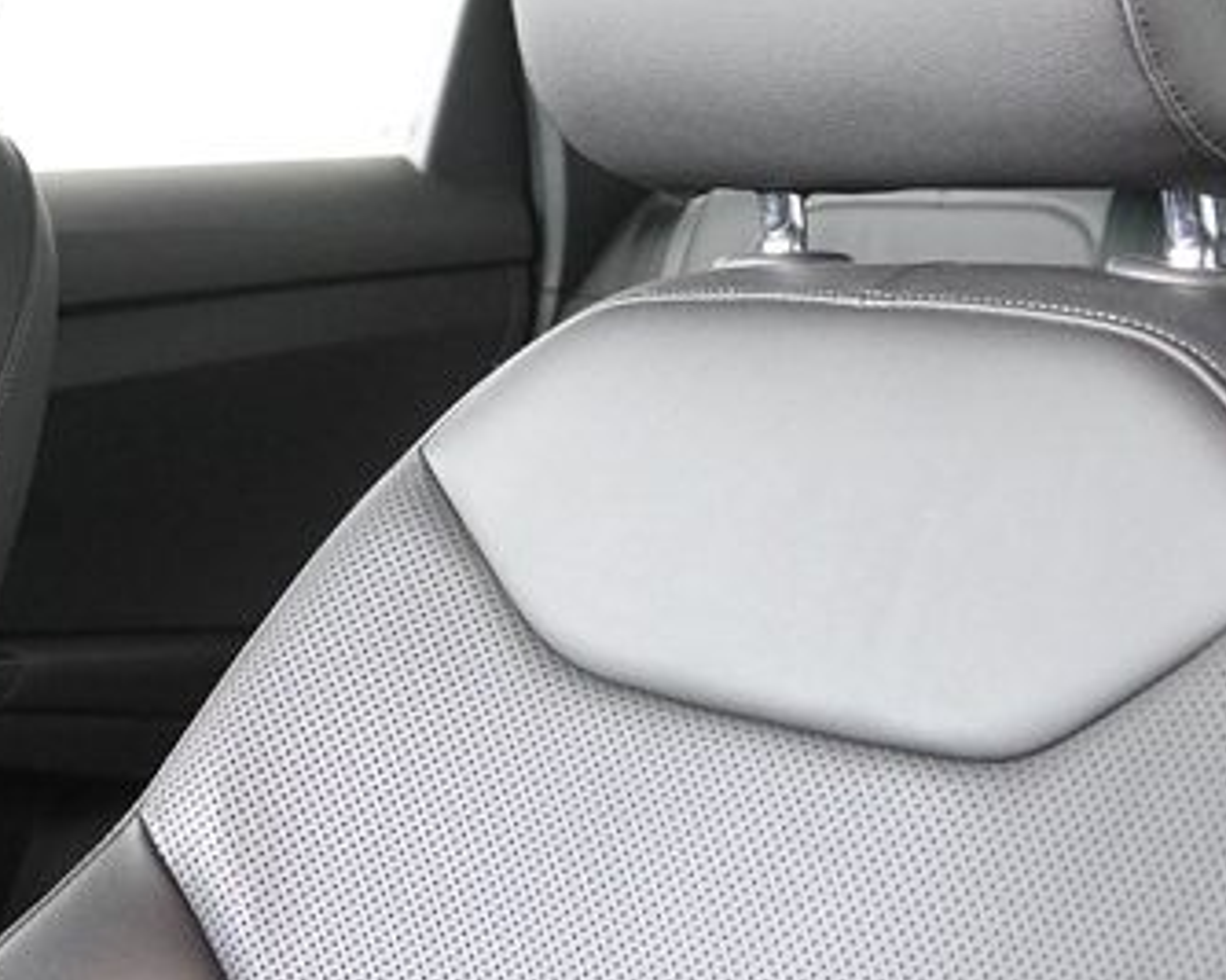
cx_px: 121
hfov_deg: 25.1
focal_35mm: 73
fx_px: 2664
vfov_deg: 19.7
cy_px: -167
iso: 2000
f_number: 4
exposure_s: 1/160
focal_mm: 17
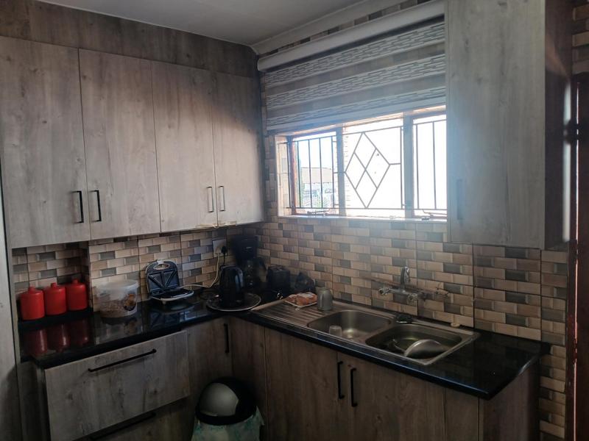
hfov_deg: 67.3
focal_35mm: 26
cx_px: 294
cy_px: 220
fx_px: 442
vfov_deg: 53.1
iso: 64
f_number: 1.8
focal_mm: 3.98
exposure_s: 1/50
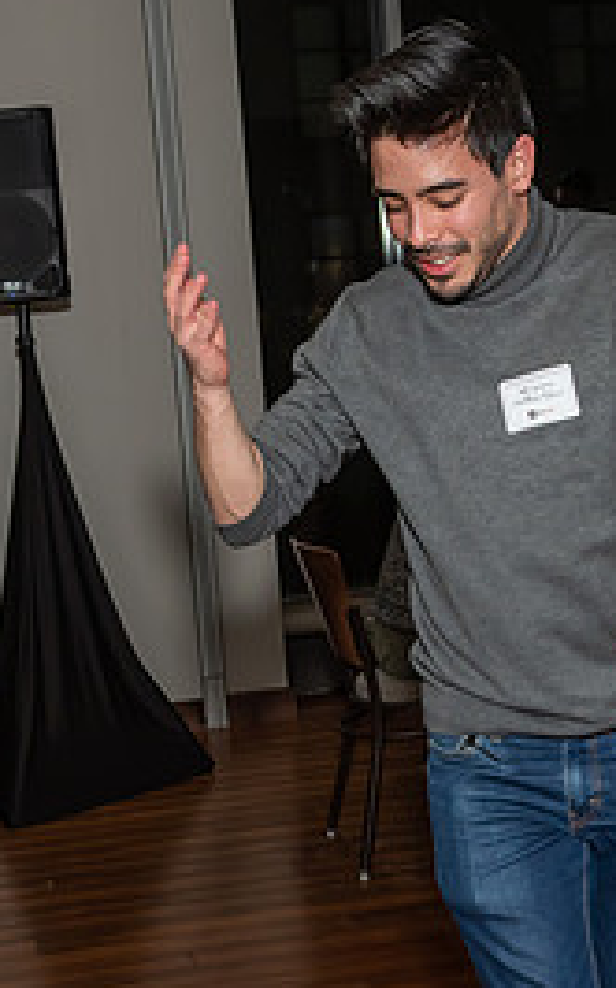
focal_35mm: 82
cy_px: 686
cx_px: 293
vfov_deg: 25.1
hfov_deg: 15.9
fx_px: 2205
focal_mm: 20
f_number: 7.1
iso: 400
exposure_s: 1/250
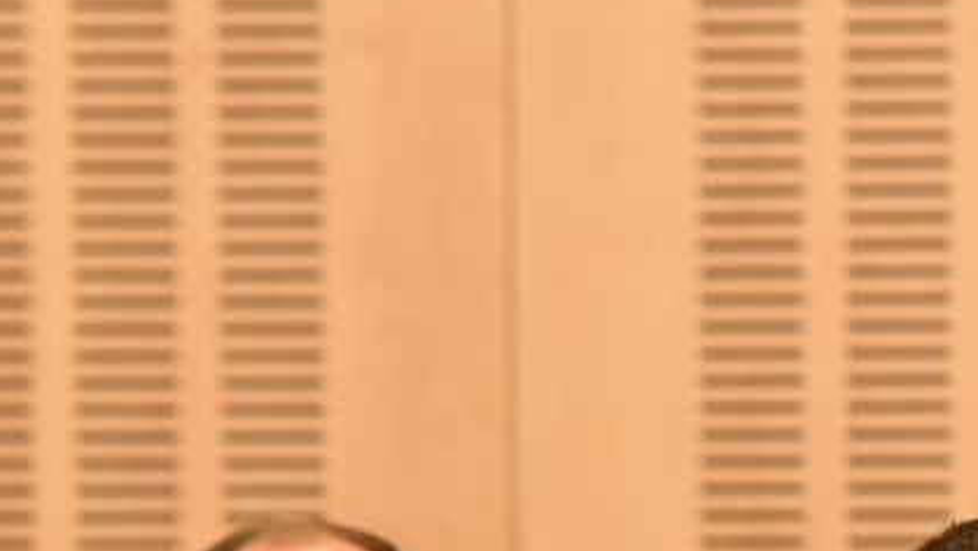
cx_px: 724
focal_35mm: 607
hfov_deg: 3.6
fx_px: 15746
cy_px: 1083
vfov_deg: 2.0
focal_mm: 150
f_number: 5.6
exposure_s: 1/80
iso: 3200
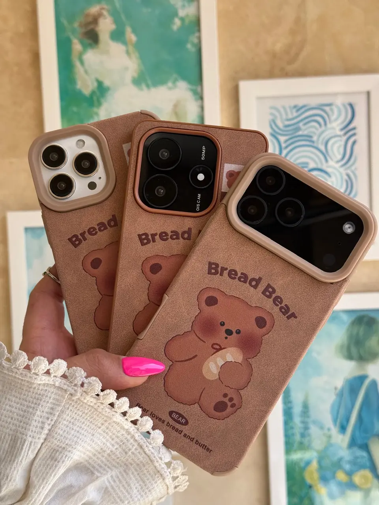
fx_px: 701
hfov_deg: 30.3
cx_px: 190
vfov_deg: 39.7
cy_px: 252
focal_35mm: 48
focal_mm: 6.76
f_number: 1.78
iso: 80
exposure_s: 1/865
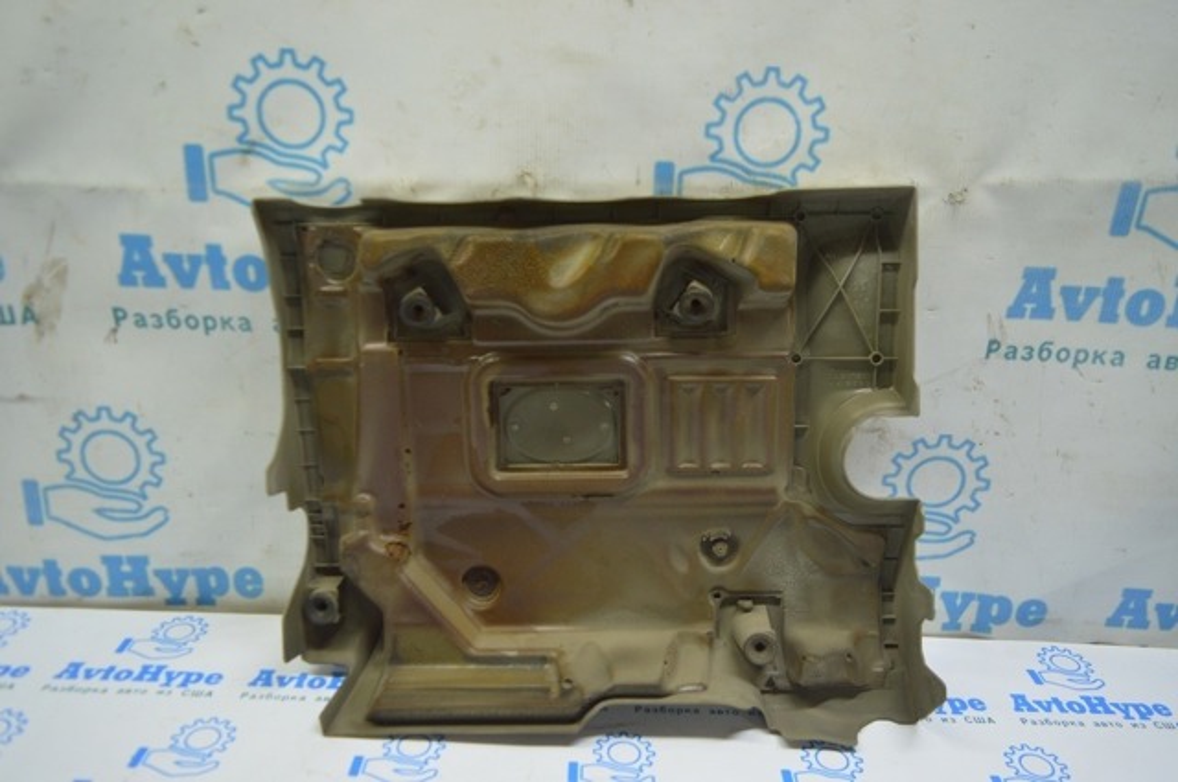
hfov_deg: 67.4
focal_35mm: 27
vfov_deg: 47.8
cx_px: 589
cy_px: 391
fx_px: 882
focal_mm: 18
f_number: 3.5
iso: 400
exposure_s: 1/40
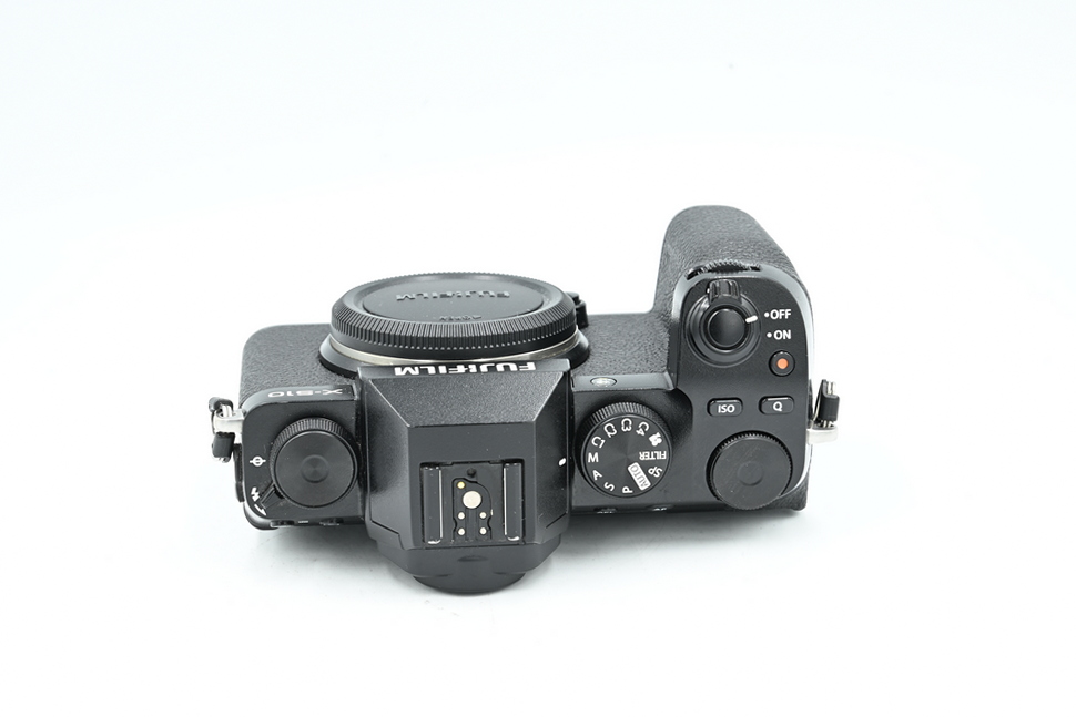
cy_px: 358
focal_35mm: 74
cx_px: 538
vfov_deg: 18.4
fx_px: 2212
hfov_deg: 27.3
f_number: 14
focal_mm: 74
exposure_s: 1/6
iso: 100
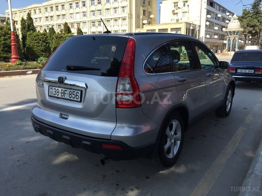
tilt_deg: -11.7
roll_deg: -1.1
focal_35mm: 29
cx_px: 131
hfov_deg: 61.7
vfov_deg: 48.2
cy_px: 98
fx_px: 219
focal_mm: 4.15
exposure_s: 1/1041
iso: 32
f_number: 2.2
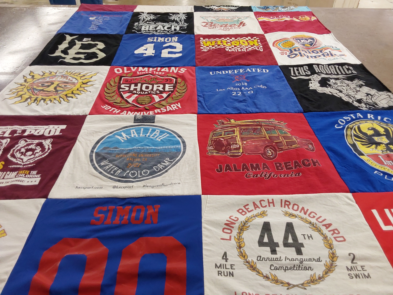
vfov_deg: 49.7
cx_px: 196
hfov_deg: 63.4
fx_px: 318
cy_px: 148
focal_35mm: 28
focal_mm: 2.91
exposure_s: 1/50
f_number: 1.9
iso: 100
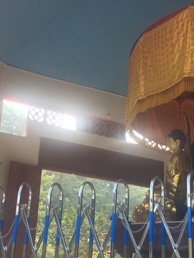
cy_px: 77
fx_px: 583
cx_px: 132
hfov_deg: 18.8
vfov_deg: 24.8
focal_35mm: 78
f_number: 2.2
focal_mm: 4.15
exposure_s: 1/127
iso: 25
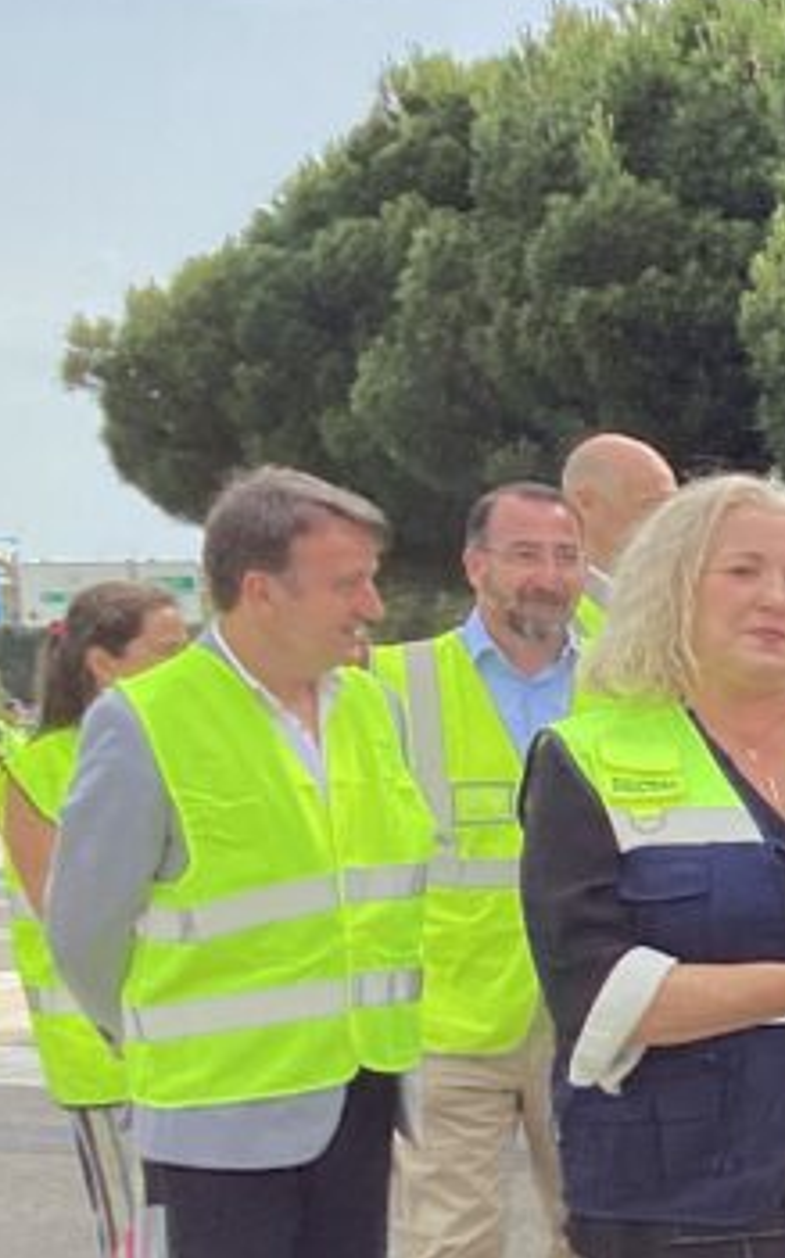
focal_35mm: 96
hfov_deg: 11.8
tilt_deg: -3.2
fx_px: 3290
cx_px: 1703
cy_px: 749
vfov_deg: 21.6
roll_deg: +2.5
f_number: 2.4
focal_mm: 3.3
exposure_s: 1/566
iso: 25
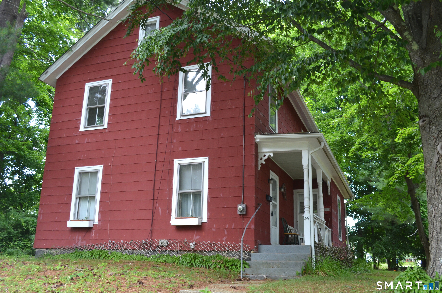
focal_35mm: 33
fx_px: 404
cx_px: 221
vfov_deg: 39.8
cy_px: 146
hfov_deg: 57.3
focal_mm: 22
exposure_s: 1/125
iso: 400
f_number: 5.6
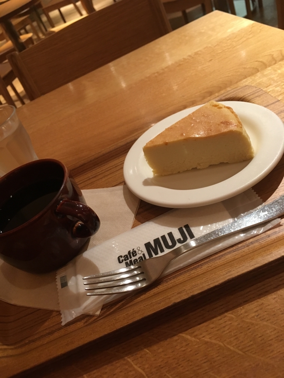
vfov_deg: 61.7
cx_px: 142
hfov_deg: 48.2
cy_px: 189
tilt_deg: -39.8
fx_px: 317
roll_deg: +28.0
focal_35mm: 29
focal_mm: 4.15
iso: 125
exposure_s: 1/30
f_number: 2.2
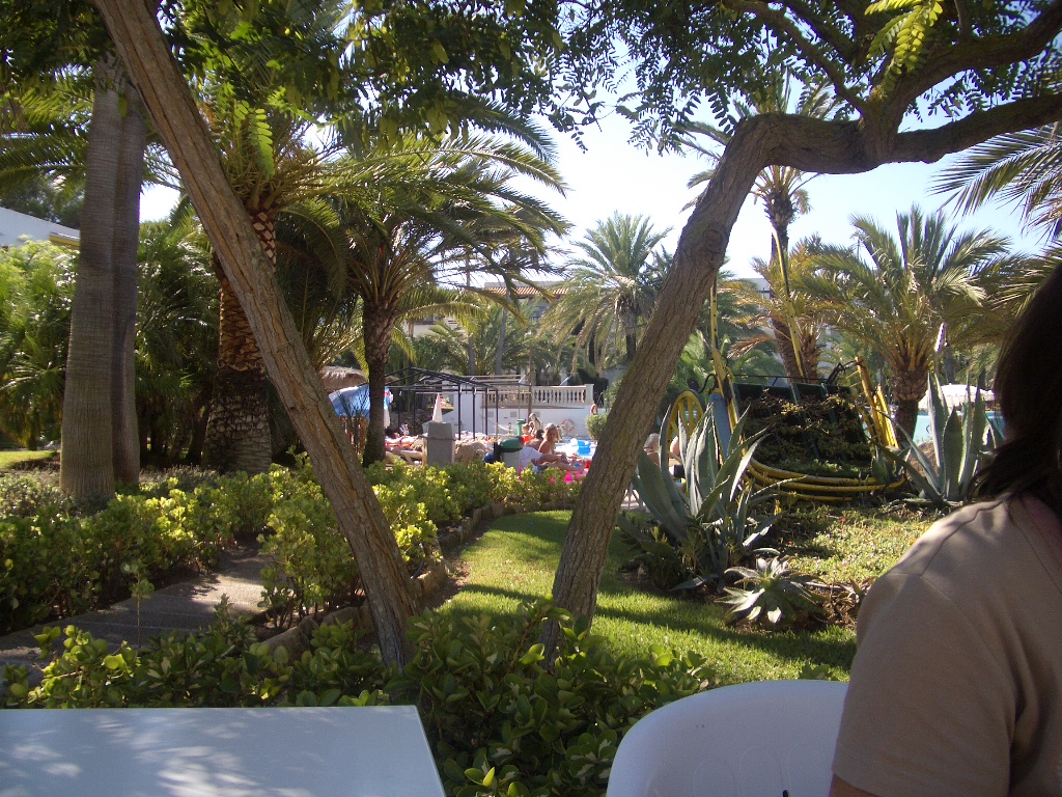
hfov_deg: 52.6
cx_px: 531
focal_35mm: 35
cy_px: 398
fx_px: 1074
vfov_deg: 40.7
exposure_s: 1/500
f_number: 2.6
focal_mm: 5.8
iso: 50
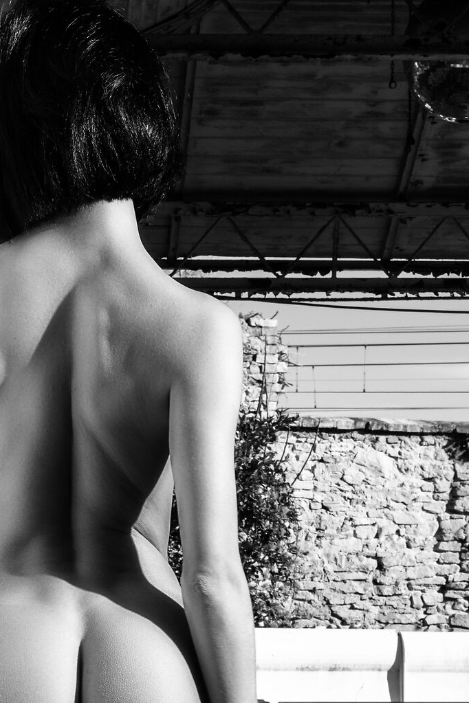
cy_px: 694
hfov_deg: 11.2
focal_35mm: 122
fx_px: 2384
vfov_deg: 16.5
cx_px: 141
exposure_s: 1/125
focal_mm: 52
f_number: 16
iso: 100
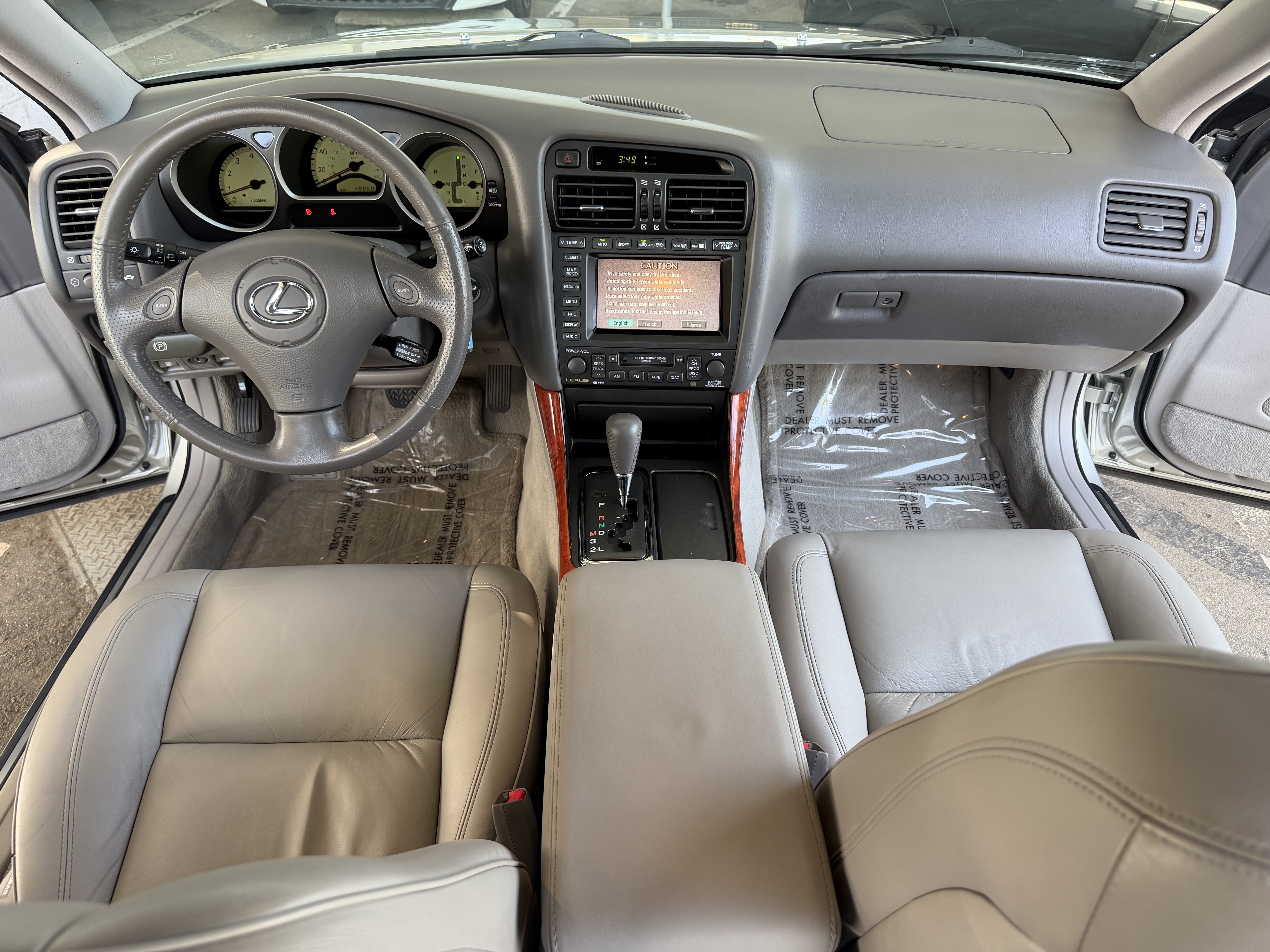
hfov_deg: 71.6
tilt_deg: -38.3
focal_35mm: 24
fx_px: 881
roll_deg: -1.2
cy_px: 476
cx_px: 635
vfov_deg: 56.8
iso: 160
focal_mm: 6.76
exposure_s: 1/121
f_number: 1.78
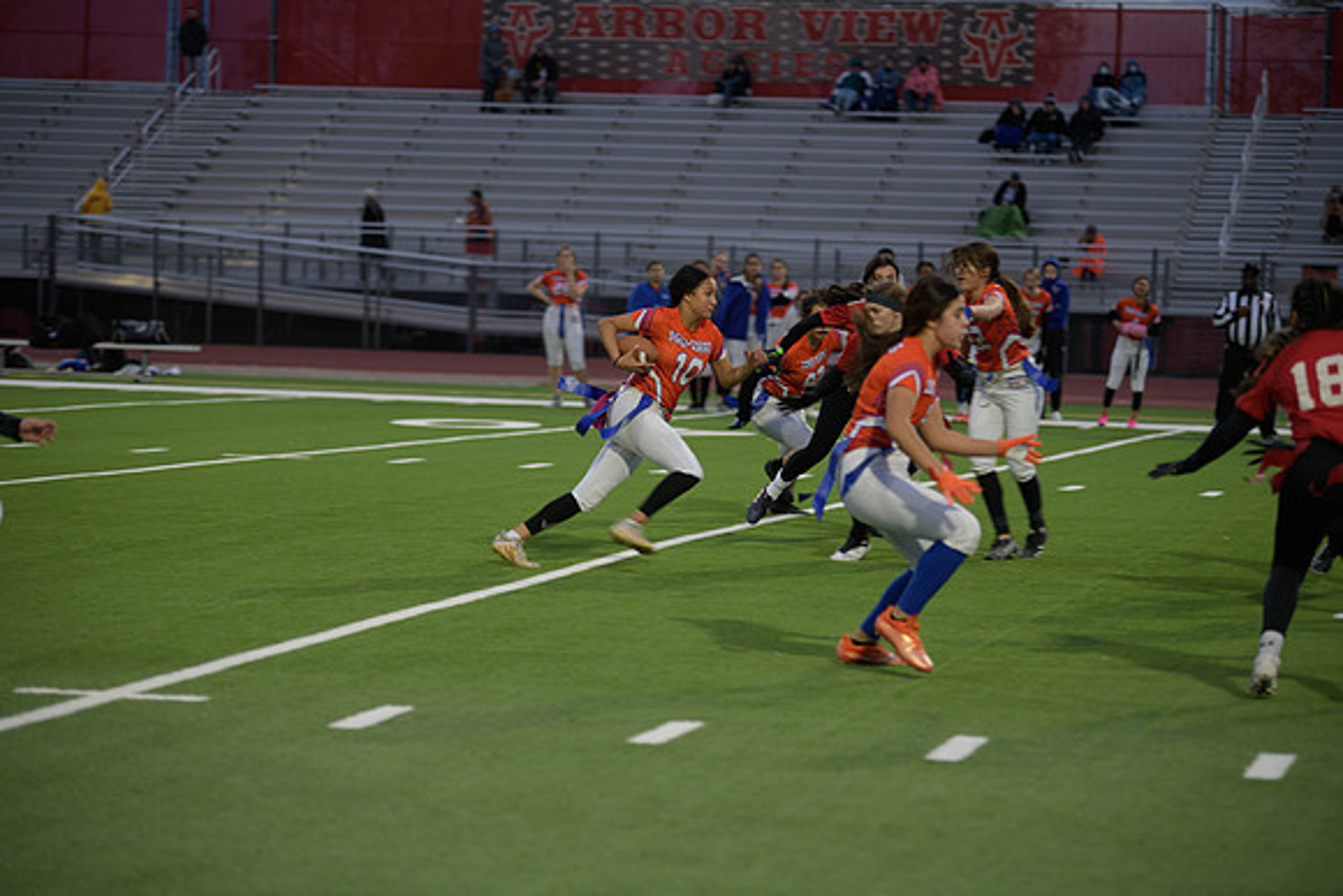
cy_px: 448
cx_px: 672
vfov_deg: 11.2
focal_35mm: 122
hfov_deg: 16.8
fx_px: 4552
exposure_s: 1/200
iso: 320
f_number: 2.8
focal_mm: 122
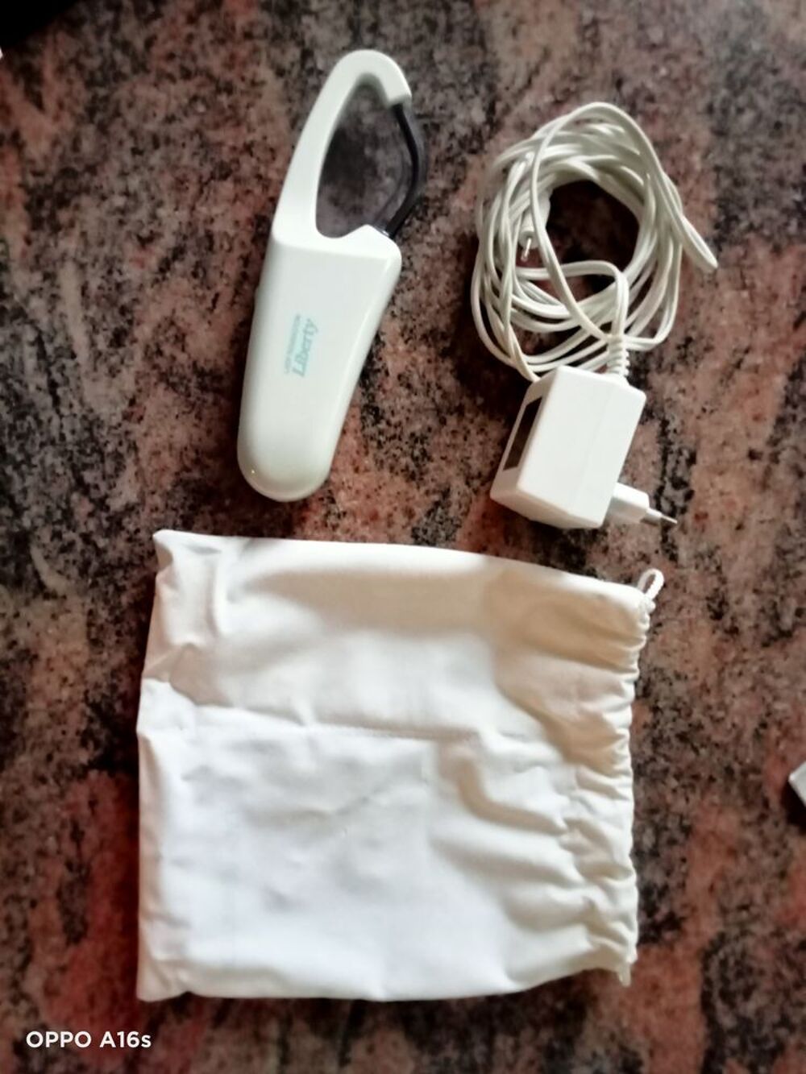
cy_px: 537
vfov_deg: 63.4
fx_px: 869
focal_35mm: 28
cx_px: 403
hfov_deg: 49.8
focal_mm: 3.46
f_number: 2.2
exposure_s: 1/25
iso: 1970
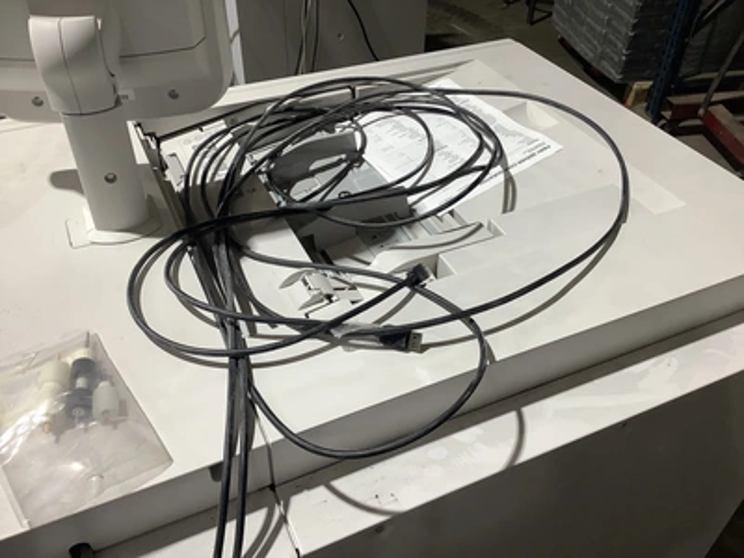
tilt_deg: -38.9
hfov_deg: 58.4
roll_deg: -0.8
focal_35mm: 31
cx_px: 372
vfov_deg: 45.4
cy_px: 279
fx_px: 666
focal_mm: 3.3
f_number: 2.4
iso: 100
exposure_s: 1/60
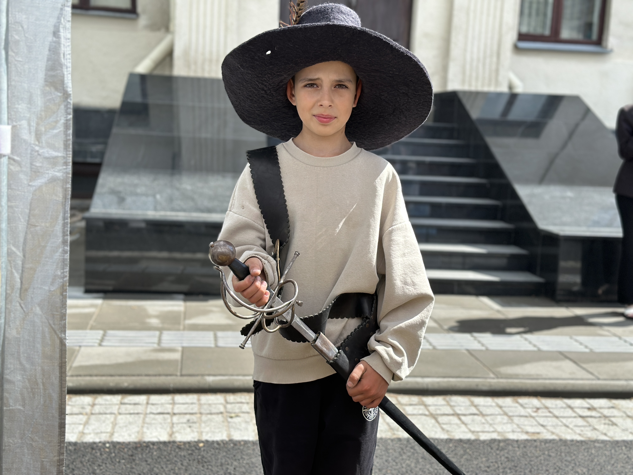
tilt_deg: -6.8
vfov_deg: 30.3
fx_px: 878
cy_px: 238
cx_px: 316
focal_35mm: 48
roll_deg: -2.7
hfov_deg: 39.7
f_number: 1.78
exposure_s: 1/2028
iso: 80
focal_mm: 6.86
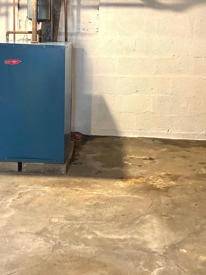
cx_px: 82
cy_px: 139
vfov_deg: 34.4
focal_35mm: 56
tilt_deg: -13.2
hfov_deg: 26.0
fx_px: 444
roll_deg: -1.0
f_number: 1.6
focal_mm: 5.96
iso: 400
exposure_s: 1/40
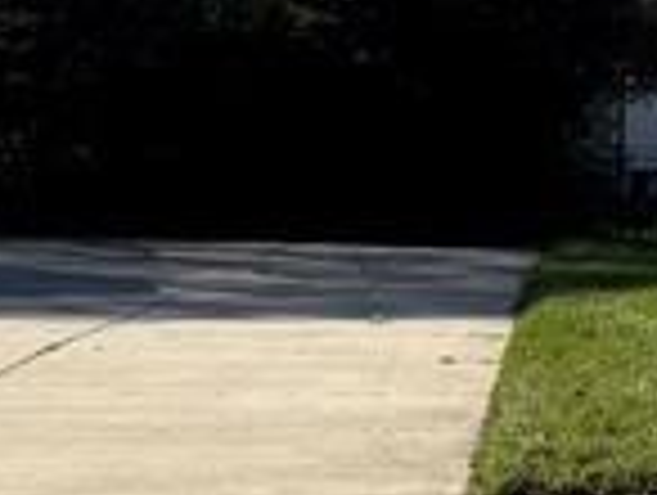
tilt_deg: +1.7
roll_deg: -0.9
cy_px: -76
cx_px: 1692
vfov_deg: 8.8
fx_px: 3194
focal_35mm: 168
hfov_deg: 10.0
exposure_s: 1/4950
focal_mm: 6.76
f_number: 1.78
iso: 80
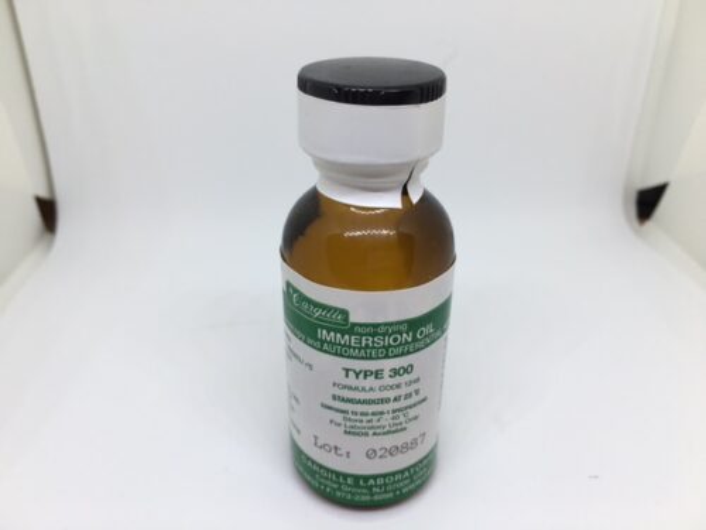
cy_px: 265
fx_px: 591
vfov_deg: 48.2
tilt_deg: -28.0
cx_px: 353
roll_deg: +0.7
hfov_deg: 61.7
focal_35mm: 29
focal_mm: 4.15
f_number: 2.2
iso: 25
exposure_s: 1/105
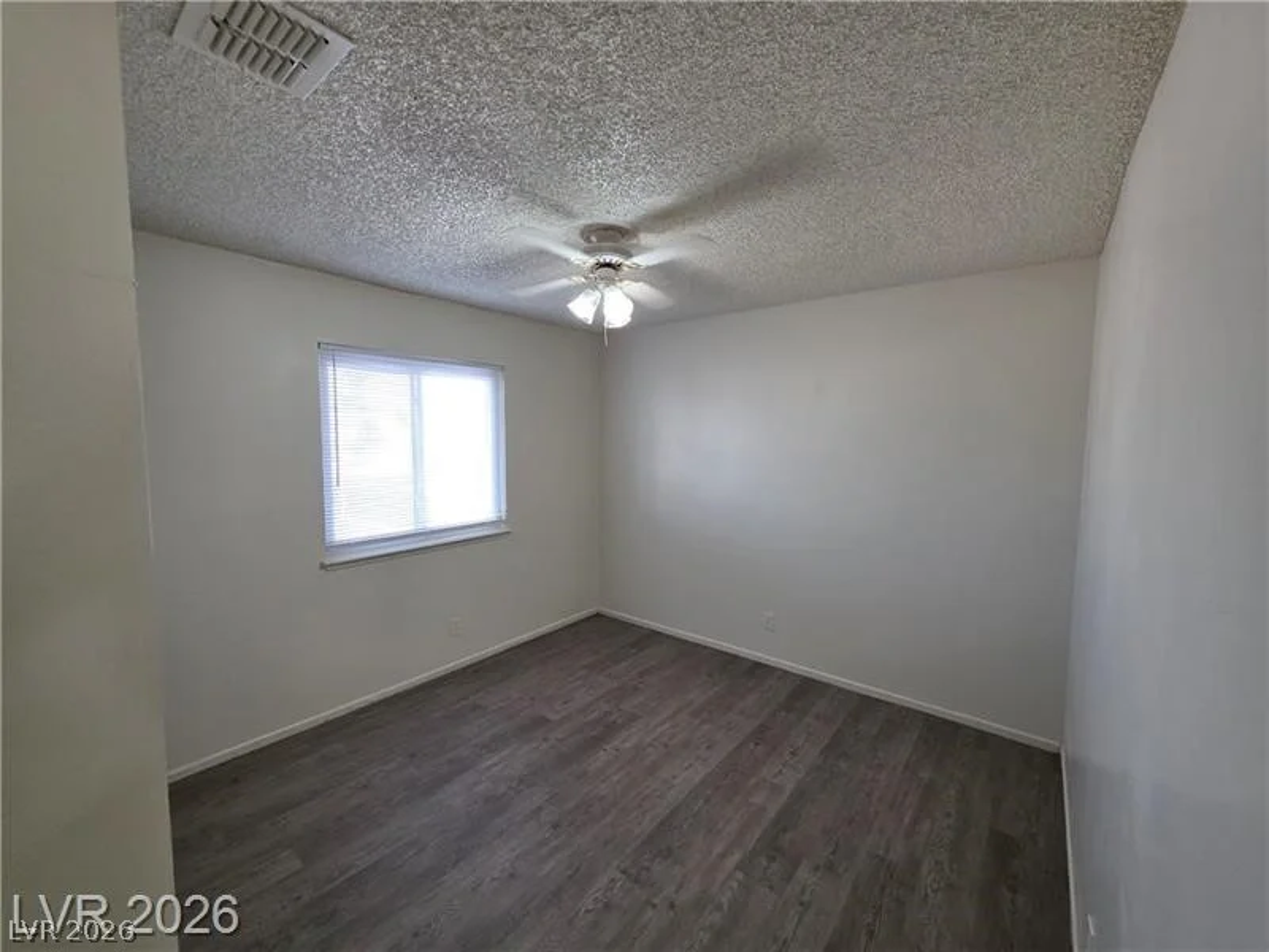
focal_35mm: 13
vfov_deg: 89.9
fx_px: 477
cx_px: 634
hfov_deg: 106.2
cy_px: 476
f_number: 1.9
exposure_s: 1/120
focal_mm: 2.2
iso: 125
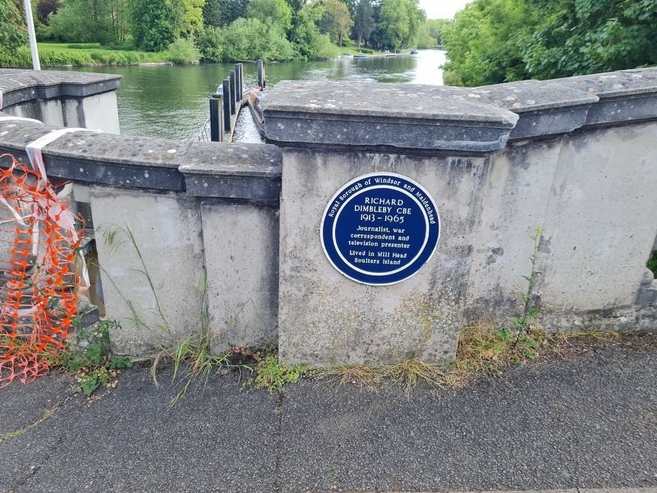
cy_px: 246
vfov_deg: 53.1
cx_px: 328
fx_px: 493
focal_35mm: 26
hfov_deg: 67.3
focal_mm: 5.4
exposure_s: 1/288
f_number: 1.8
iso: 50
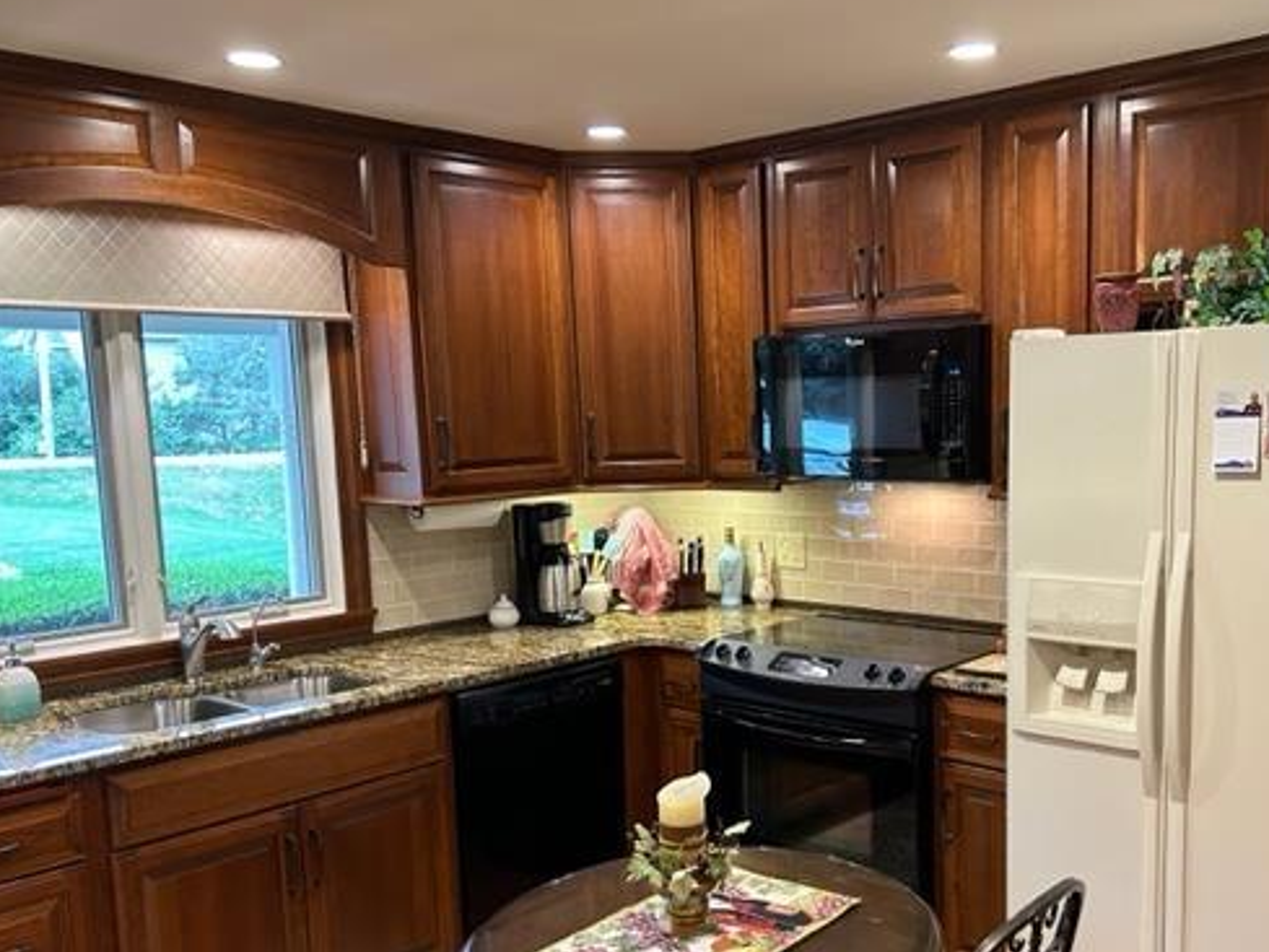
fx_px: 1247
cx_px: 763
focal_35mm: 34
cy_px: 581
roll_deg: +1.5
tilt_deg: -8.0
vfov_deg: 41.6
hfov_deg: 53.6
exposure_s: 1/60
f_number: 1.5
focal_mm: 5.7
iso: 200
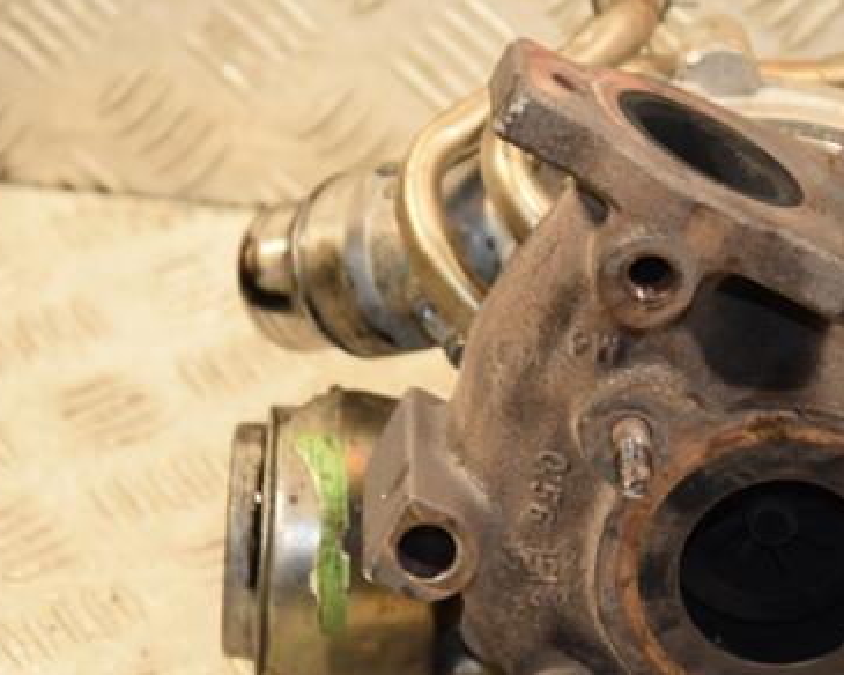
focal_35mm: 174
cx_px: 548
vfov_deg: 8.9
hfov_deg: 11.1
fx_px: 4341
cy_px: 402
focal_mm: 75
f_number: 5.3
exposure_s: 1/100
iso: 800
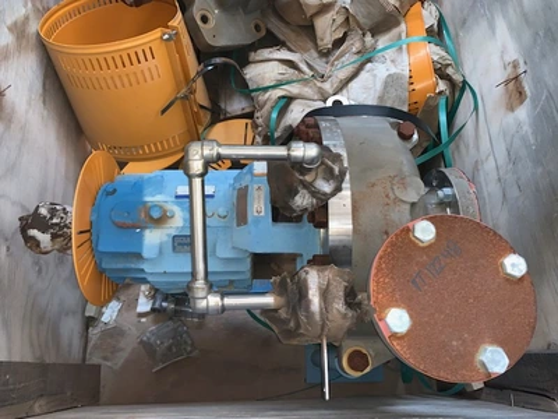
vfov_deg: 53.1
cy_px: 210
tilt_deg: -69.9
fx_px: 419
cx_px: 279
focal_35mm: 26
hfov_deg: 67.3
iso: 125
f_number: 1.8
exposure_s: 1/13
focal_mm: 4.25
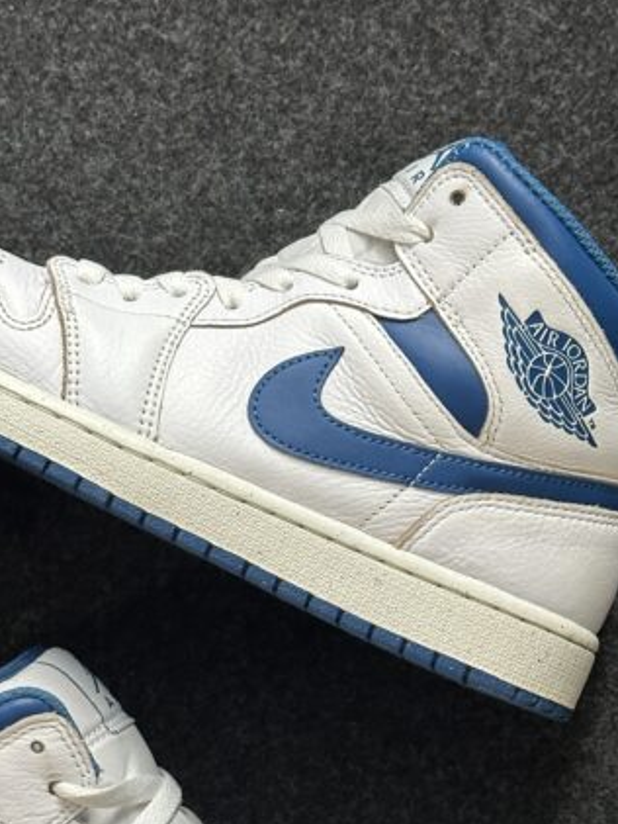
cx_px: 239
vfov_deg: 21.2
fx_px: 2165
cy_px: 674
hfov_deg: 16.2
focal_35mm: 91
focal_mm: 6.86
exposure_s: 1/53
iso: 200
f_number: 1.78
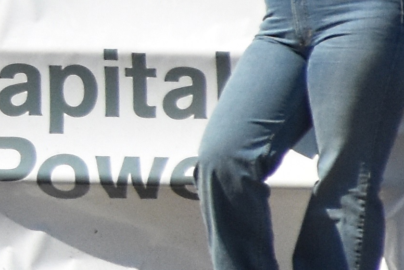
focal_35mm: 2144
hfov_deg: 1.0
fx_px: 24059
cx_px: -669
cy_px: -111
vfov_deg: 0.6
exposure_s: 1/2500
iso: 800
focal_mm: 200
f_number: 6.3
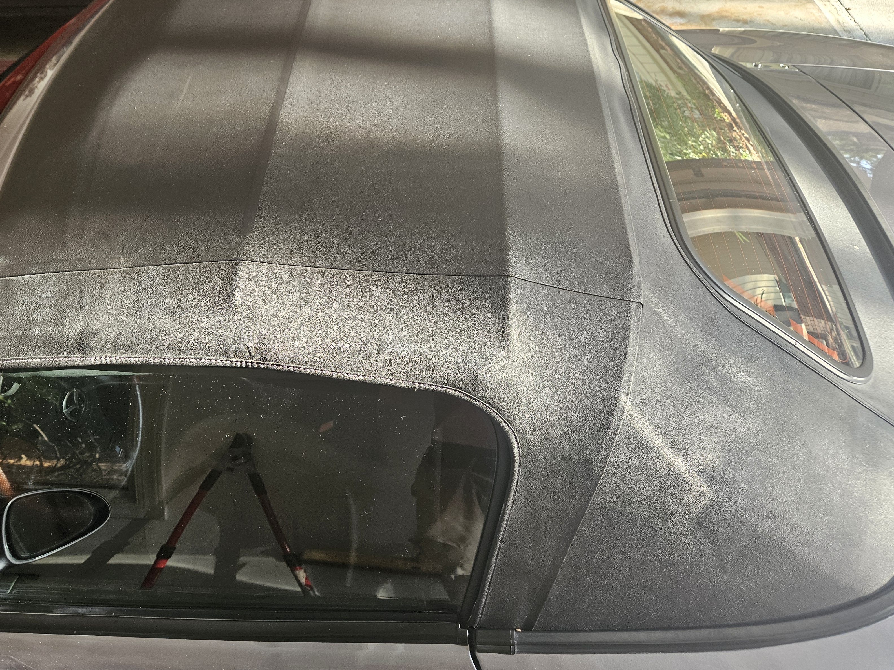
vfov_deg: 48.2
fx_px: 749
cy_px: 317
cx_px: 361
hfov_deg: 61.2
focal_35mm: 29
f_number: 1.8
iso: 250
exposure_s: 1/120
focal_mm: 5.4
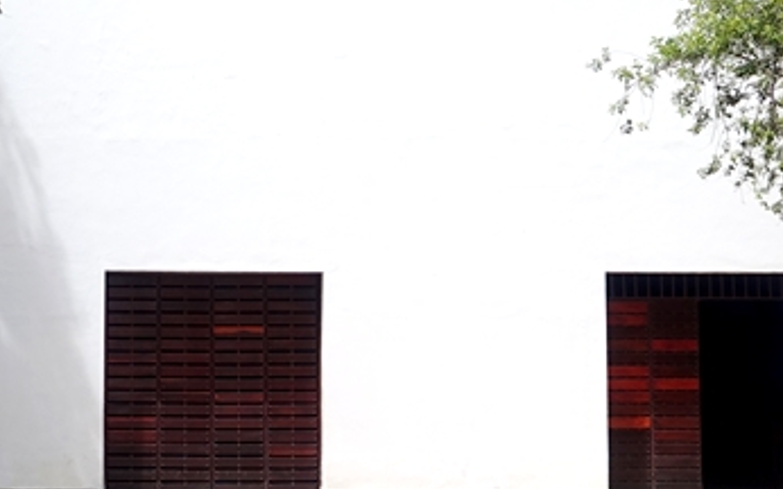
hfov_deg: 12.9
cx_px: 124
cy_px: -129
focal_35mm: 161
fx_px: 3435
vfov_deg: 8.0
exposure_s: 1/500
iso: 125
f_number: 4
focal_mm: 18.3
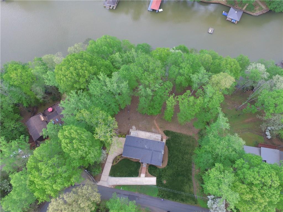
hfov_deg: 81.7
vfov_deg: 66.0
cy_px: 106
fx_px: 164
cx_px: 142
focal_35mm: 20
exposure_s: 1/150
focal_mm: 3.61
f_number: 2.8
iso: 100
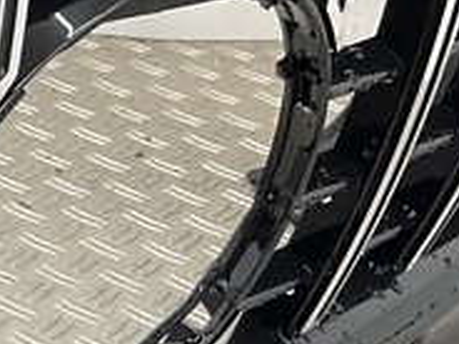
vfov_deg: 9.3
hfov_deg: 10.8
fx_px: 2108
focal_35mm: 159
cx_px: -604
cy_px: 57
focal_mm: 3
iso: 40
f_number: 1.8
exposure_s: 1/100
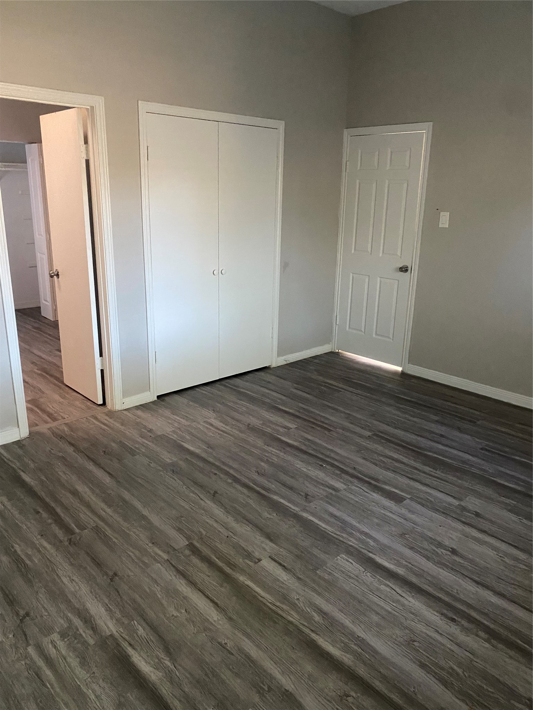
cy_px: 355
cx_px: 266
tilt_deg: -15.1
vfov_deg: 67.3
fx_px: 534
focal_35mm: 26
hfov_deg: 53.1
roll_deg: -1.9
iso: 640
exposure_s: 1/33
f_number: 1.8
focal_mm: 4.25
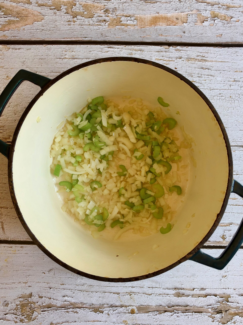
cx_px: 122
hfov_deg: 56.8
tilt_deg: -88.5
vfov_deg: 71.6
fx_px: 225
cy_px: 162
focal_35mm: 24
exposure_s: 1/121
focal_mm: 6.93
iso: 160
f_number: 1.8
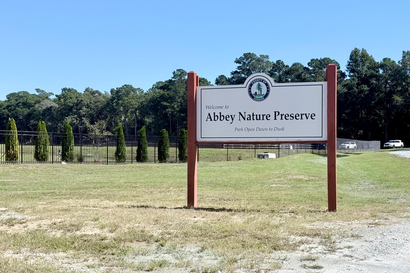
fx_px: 626
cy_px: 156
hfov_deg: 36.2
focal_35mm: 55
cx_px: 225
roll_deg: -0.8
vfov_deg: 24.6
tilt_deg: -1.5
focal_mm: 6.76
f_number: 1.78
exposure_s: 1/5208
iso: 64
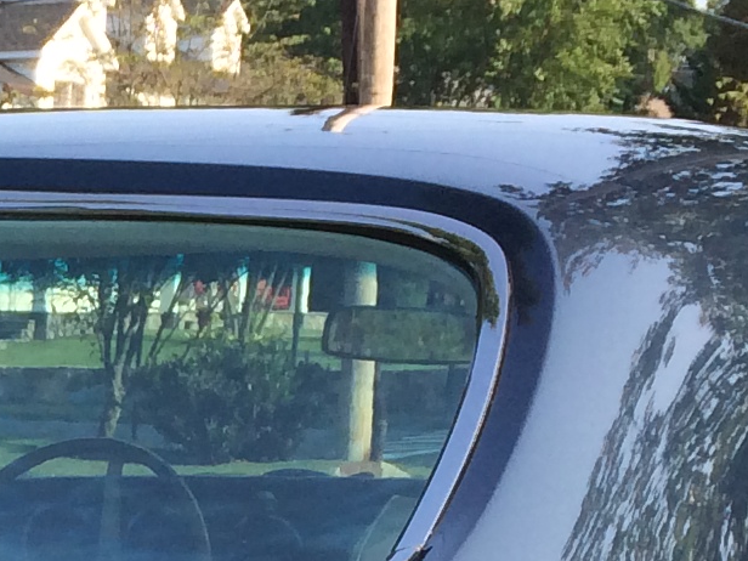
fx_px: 3436
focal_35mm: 159
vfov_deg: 8.7
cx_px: -567
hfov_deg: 11.6
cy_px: 1213
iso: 32
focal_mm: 4.12
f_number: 2.2
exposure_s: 1/733
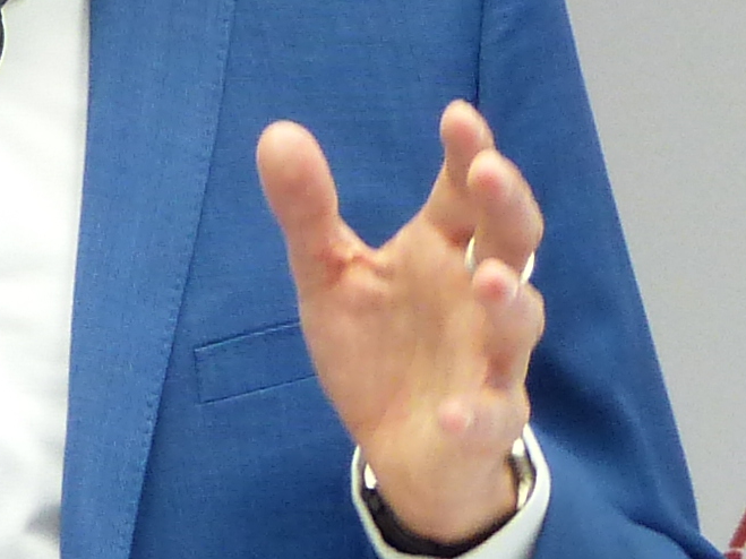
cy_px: 315
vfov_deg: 1.9
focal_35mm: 777
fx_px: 16742
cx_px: -778
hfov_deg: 2.5
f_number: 2.8
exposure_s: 1/80
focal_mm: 23.1
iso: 200
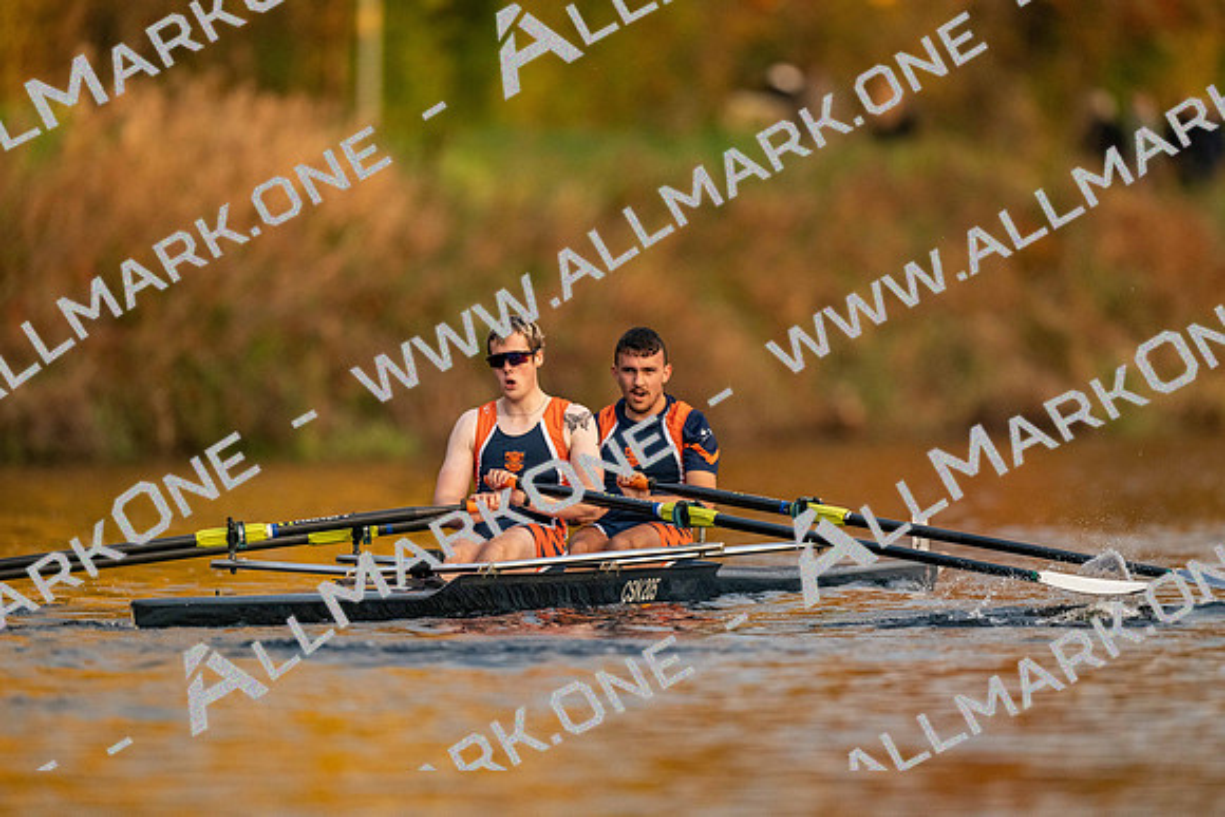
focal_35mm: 600
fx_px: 20420
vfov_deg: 2.3
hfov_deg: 3.4
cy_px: 408
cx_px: 612
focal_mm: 600
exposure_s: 1/2500
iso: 3200
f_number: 4
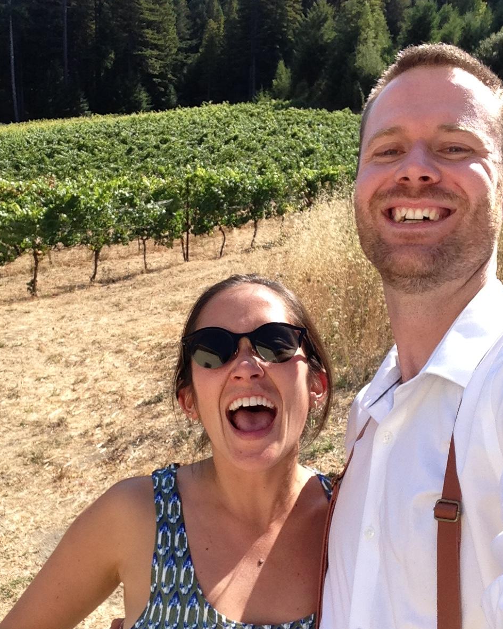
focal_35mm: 37
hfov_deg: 40.1
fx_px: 689
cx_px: 251
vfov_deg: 49.1
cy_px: 338
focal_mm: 2.18
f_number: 2.4
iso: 32
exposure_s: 1/614
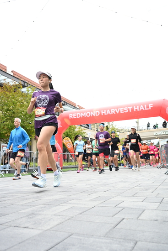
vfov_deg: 60.3
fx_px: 217
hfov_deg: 42.3
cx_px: 84
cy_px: 126
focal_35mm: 31
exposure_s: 1/640
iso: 2000
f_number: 4
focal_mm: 31
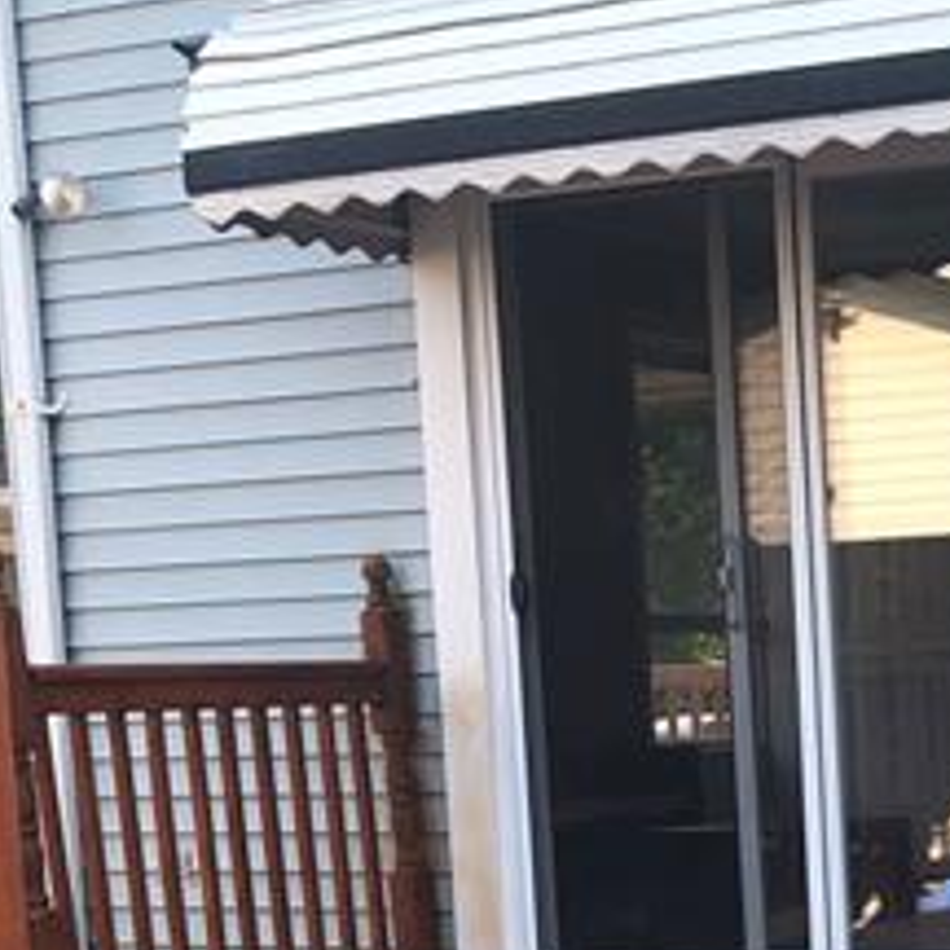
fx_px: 2732
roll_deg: +1.6
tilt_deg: -8.2
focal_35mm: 88
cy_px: 1148
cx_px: 1086
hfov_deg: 18.8
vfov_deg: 18.6
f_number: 1.8
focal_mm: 3.99
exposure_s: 1/338
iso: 20
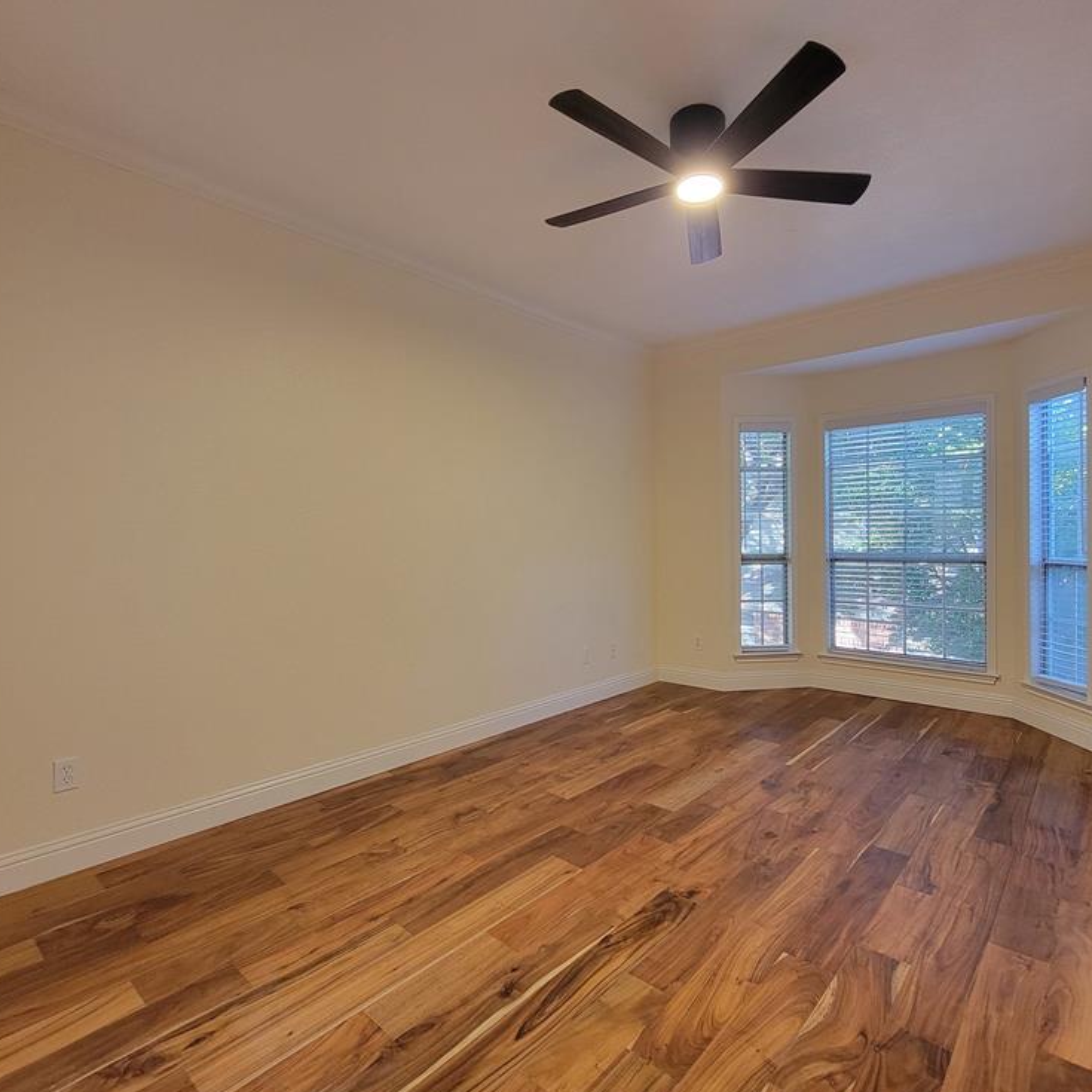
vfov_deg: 87.4
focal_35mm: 16
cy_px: 542
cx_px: 620
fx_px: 571
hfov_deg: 86.9
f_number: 2.2
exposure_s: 1/60
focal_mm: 2.2
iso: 400
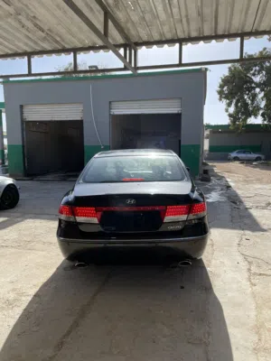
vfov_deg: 67.3
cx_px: 136
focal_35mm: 26
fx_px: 271
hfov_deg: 53.1
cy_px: 180
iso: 32
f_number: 1.6
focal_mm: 4.2
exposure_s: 1/2020
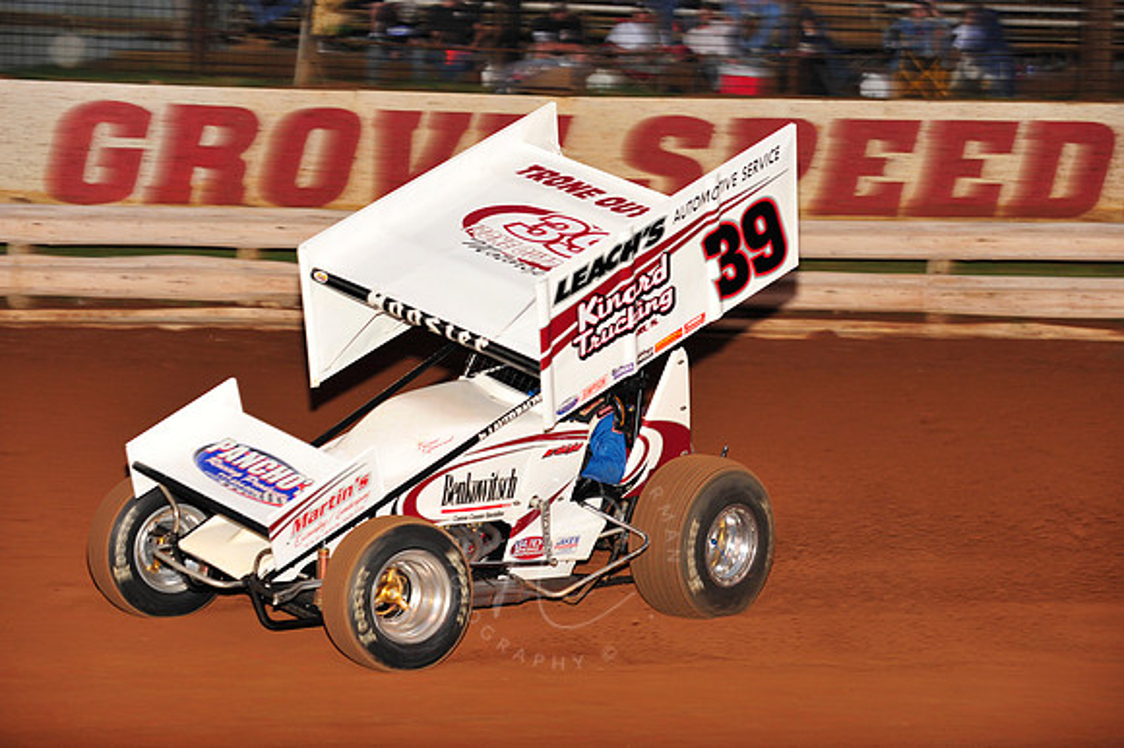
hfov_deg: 17.1
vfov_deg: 11.4
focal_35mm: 120
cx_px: 562
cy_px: 374
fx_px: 3744
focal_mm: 120
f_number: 5.6
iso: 800
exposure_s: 1/320
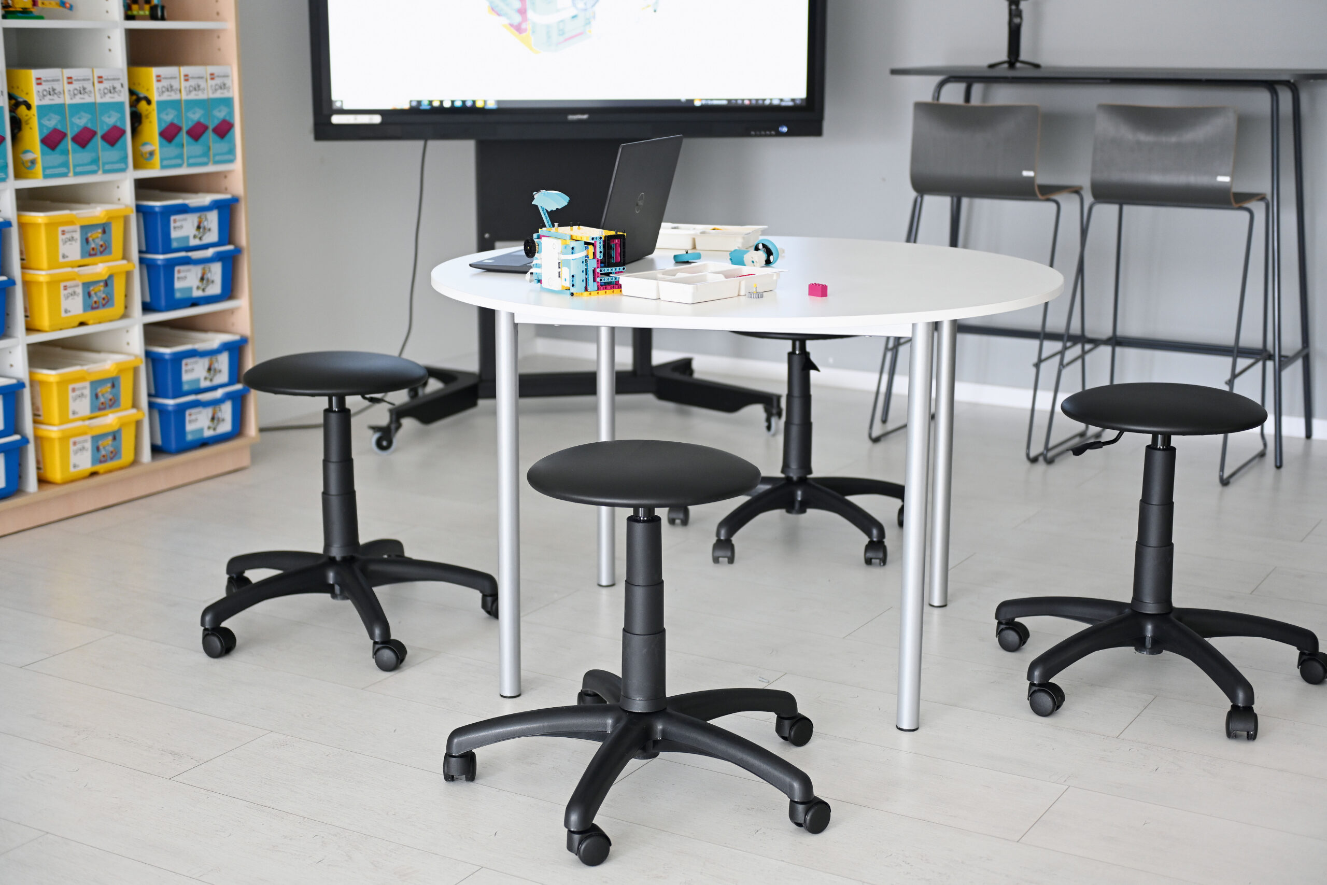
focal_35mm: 48
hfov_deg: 41.1
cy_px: 442
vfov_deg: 28.1
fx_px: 1769
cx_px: 664
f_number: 2.8
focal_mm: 48
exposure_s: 1/60
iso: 800
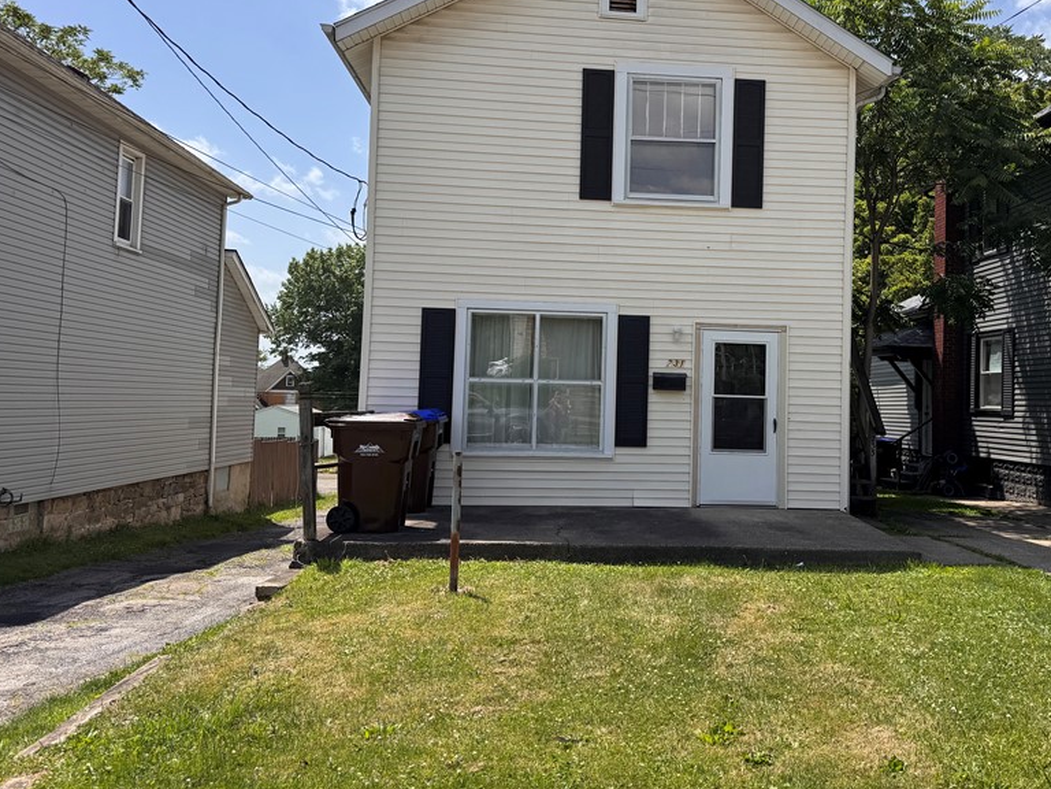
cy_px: 334
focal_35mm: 32
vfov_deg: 44.0
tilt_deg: +3.2
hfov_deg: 56.1
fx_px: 972
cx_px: 661
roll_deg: -1.9
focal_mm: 6.76
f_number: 1.78
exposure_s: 1/3802
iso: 80
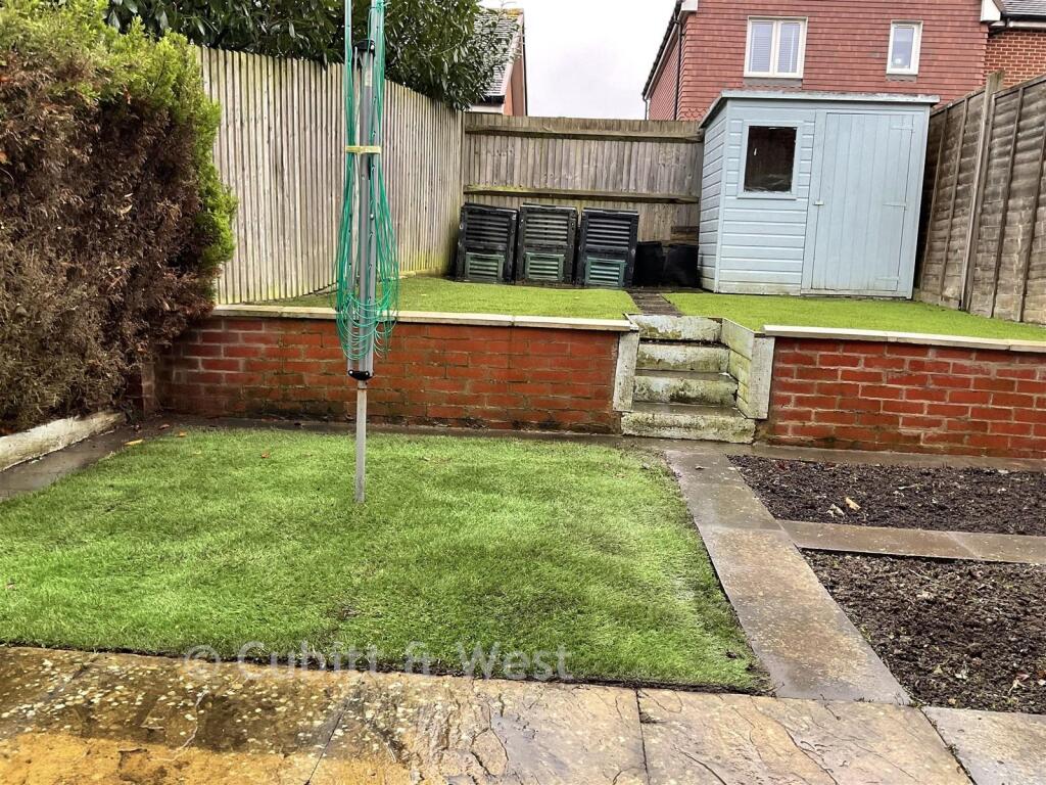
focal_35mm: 29
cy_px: 392
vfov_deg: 48.2
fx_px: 876
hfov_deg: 61.7
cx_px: 523
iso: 64
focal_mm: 3
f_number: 1.8
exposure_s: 1/99
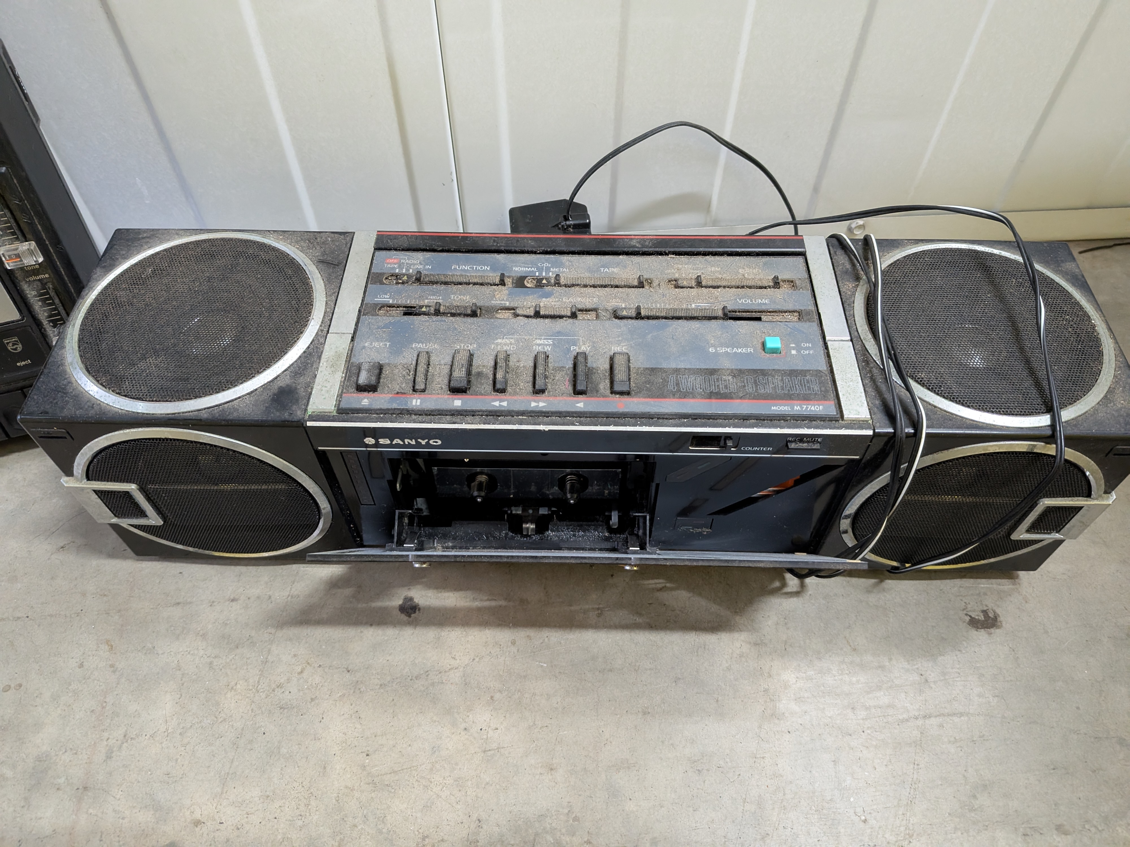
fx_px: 783
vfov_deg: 56.8
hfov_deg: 71.6
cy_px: 424
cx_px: 565
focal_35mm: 24
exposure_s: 1/57.8
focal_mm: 4.53
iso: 987
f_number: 1.7
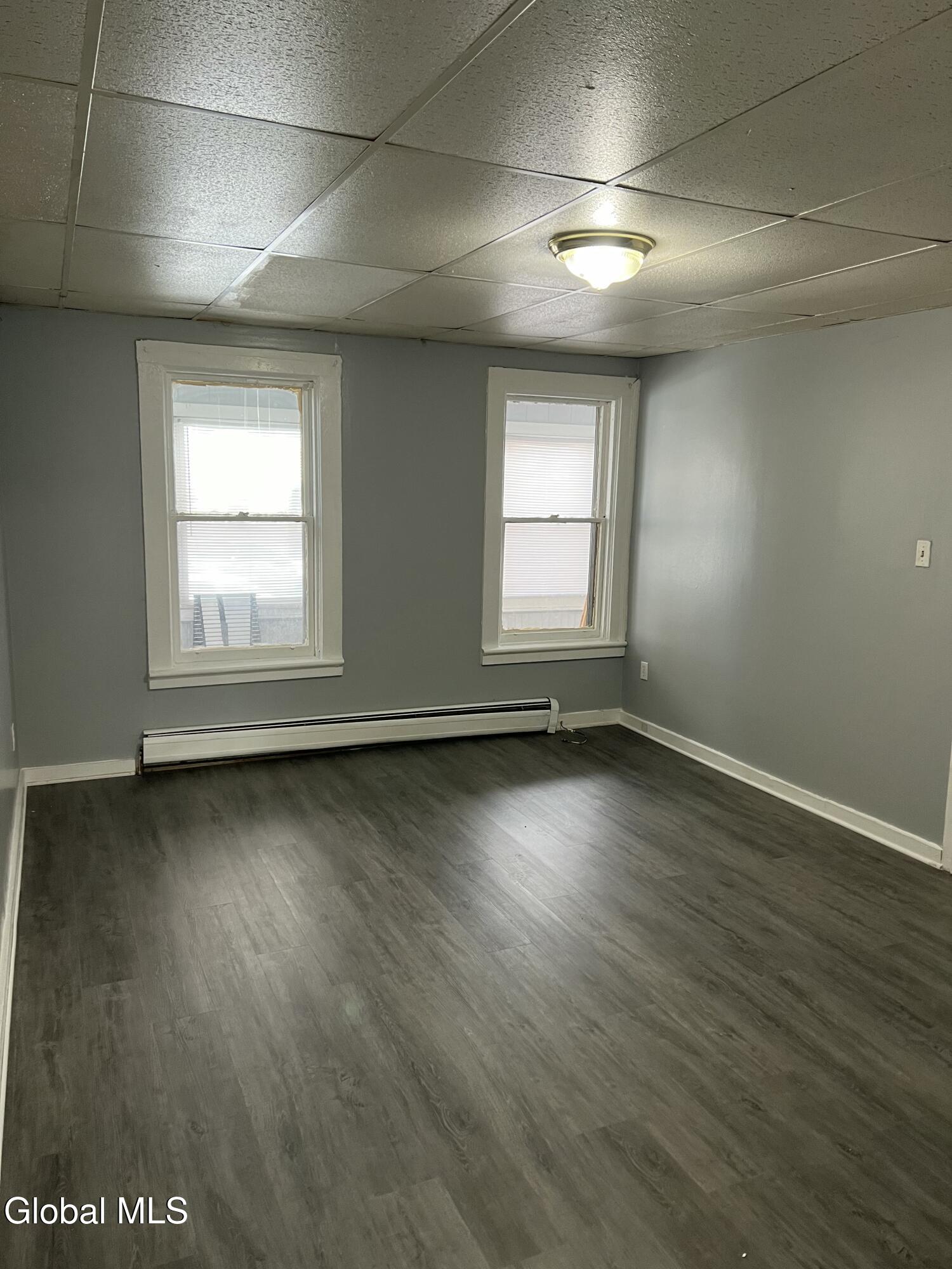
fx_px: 953
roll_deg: -0.9
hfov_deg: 53.1
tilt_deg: -9.0
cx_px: 476
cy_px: 634
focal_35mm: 26
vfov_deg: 67.3
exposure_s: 1/60
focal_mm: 5.7
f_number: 1.5
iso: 125
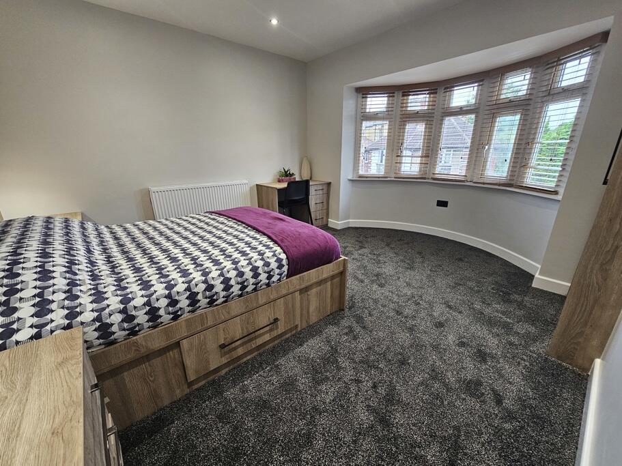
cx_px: 311
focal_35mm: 13
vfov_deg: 89.9
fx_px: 234
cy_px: 233
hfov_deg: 106.2
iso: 200
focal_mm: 2.2
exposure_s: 1/50
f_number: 2.2
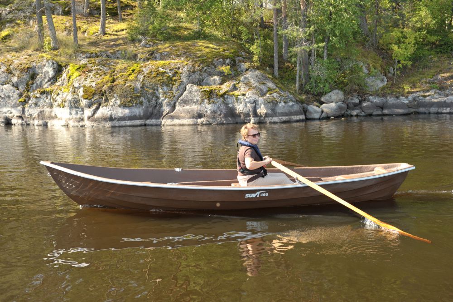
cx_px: 226
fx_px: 603
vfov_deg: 28.0
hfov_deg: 41.1
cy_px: 151
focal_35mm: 48
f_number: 5.6
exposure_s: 1/500
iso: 640
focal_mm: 48
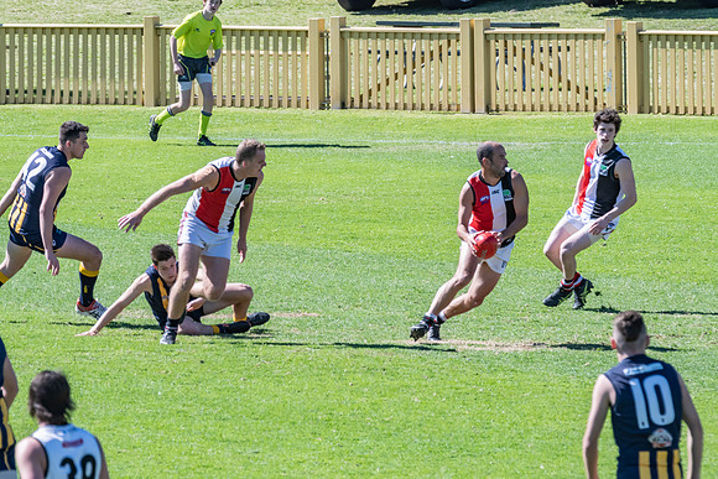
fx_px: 13465
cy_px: 240
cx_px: 359
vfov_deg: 2.0
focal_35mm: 675
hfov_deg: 3.1
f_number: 14
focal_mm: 450
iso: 800
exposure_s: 1/800
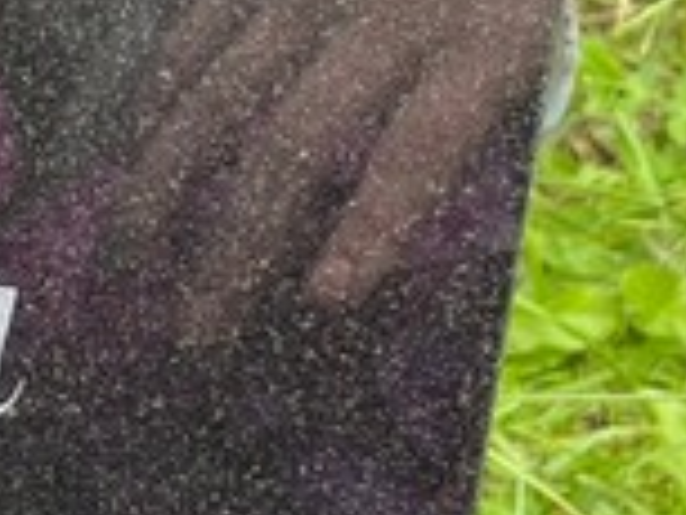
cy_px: -121
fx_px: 2697
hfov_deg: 13.2
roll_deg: +1.3
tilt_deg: -21.1
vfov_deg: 10.7
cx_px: -525
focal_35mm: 136
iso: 32
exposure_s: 1/427
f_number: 1.6
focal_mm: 4.2
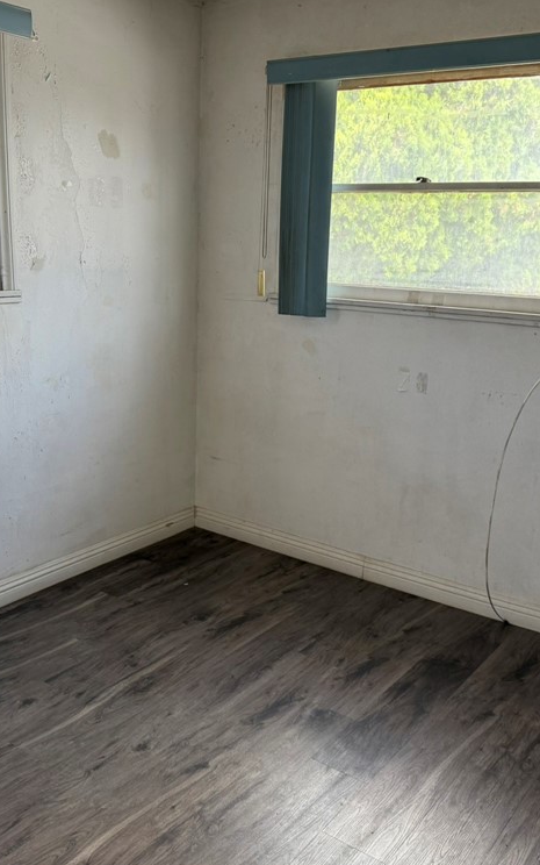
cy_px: 436
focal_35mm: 35
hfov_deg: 36.2
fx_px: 824
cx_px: 244
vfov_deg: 55.3
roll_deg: -1.2
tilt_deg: -10.6
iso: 160
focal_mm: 6.76
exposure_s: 1/121
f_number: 1.78
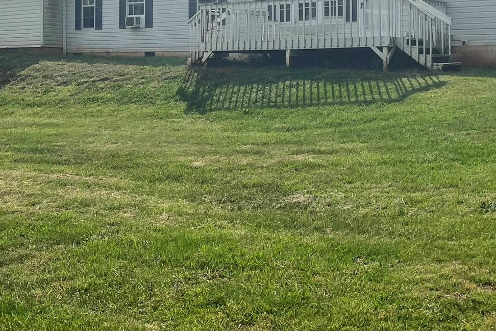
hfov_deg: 35.0
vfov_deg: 23.2
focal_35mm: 57
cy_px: 34
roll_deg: -0.5
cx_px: 228
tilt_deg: +2.0
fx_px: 785
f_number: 1.6
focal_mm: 5.1
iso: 50
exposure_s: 1/9901
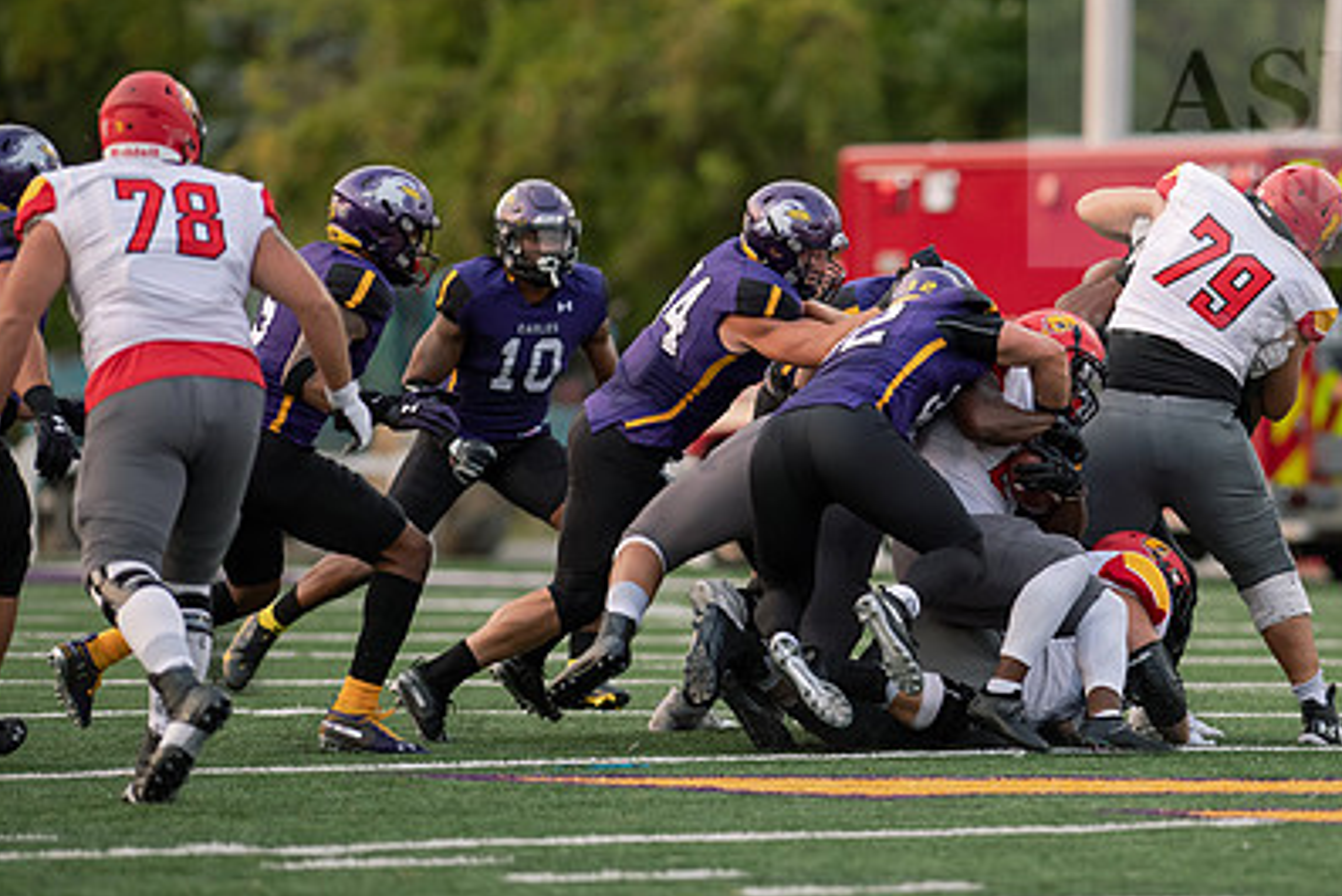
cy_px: 394
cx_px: 926
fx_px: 16333
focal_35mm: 438
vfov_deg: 3.1
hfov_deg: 4.7
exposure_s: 1/1250
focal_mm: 300
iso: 1250
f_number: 3.2
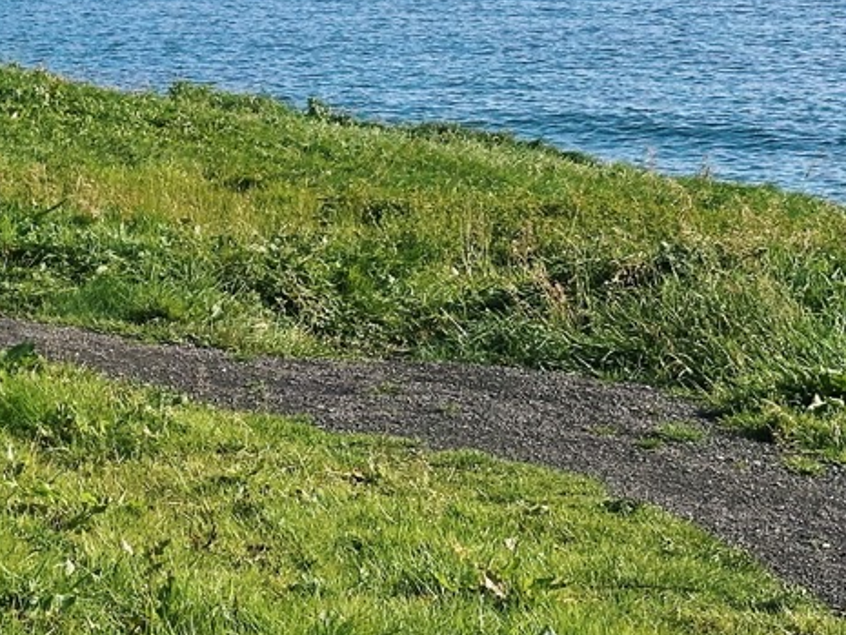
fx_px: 3227
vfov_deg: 11.0
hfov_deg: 14.4
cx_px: -229
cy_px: -144
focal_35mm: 132
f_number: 1.78
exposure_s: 1/4016
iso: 64
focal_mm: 6.86
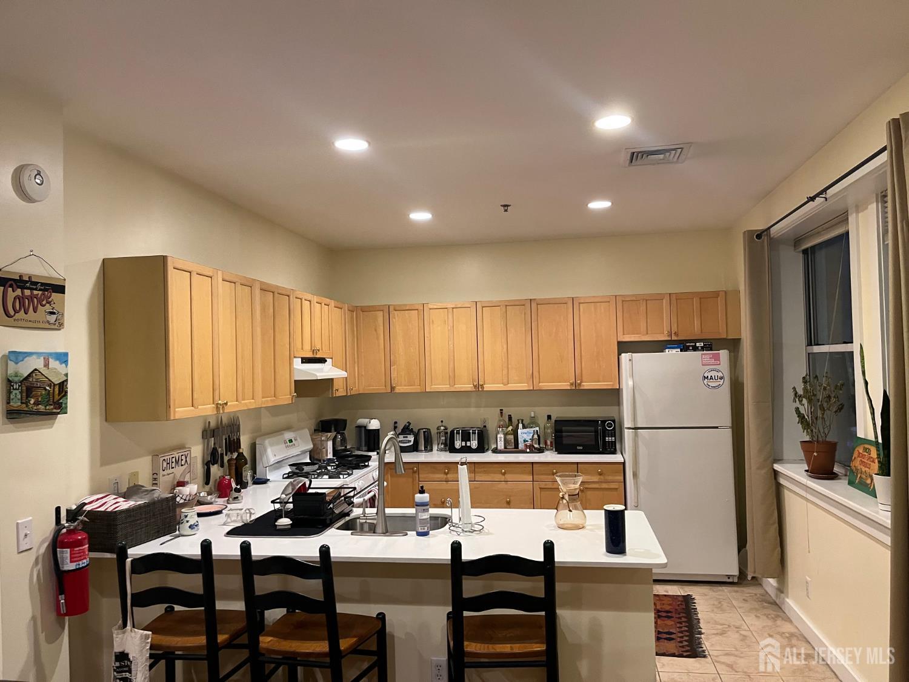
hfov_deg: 67.3
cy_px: 341
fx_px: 683
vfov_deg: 53.1
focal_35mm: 26
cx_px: 454
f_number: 1.6
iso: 250
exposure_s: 1/60
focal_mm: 5.1
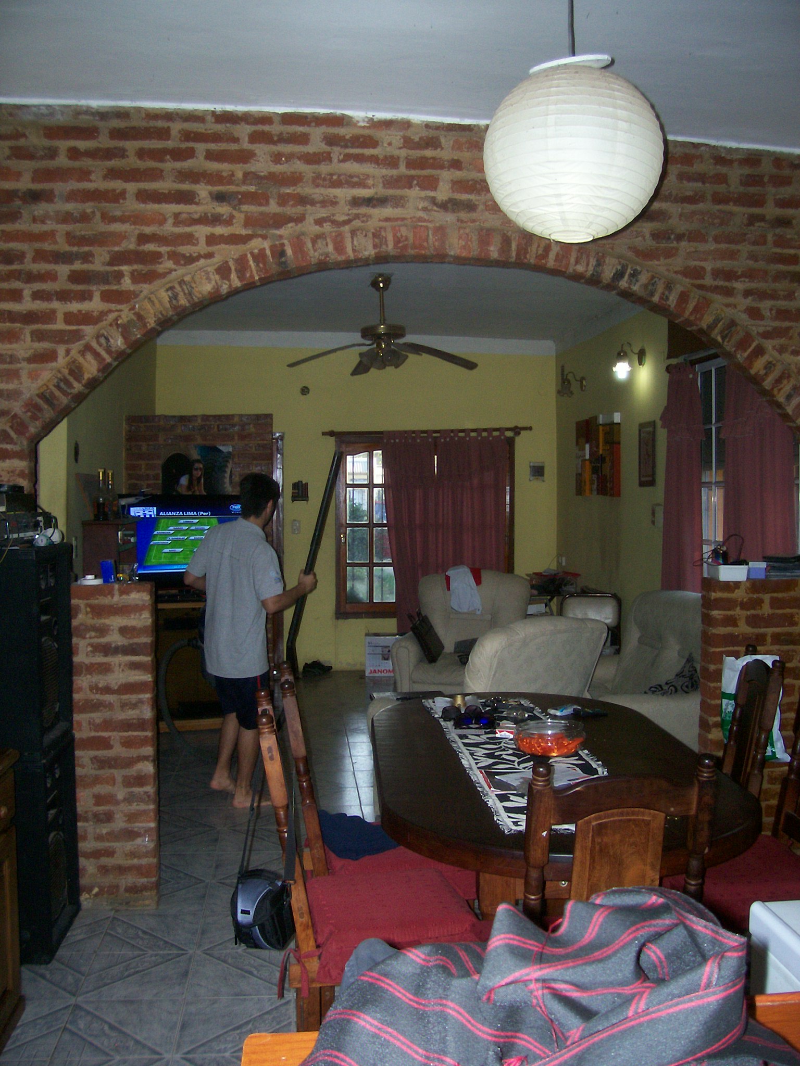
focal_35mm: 34
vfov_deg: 54.0
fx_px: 1048
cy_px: 533
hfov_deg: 41.8
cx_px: 400
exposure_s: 1/112
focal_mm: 5.6
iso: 140
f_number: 2.7
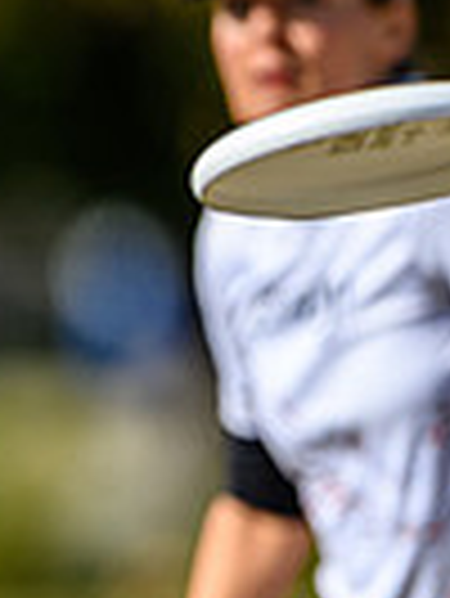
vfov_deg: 1.2
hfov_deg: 0.9
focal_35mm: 1680
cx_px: -598
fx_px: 29073
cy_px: 384
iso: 100
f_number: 3.2
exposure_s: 1/2000
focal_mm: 400
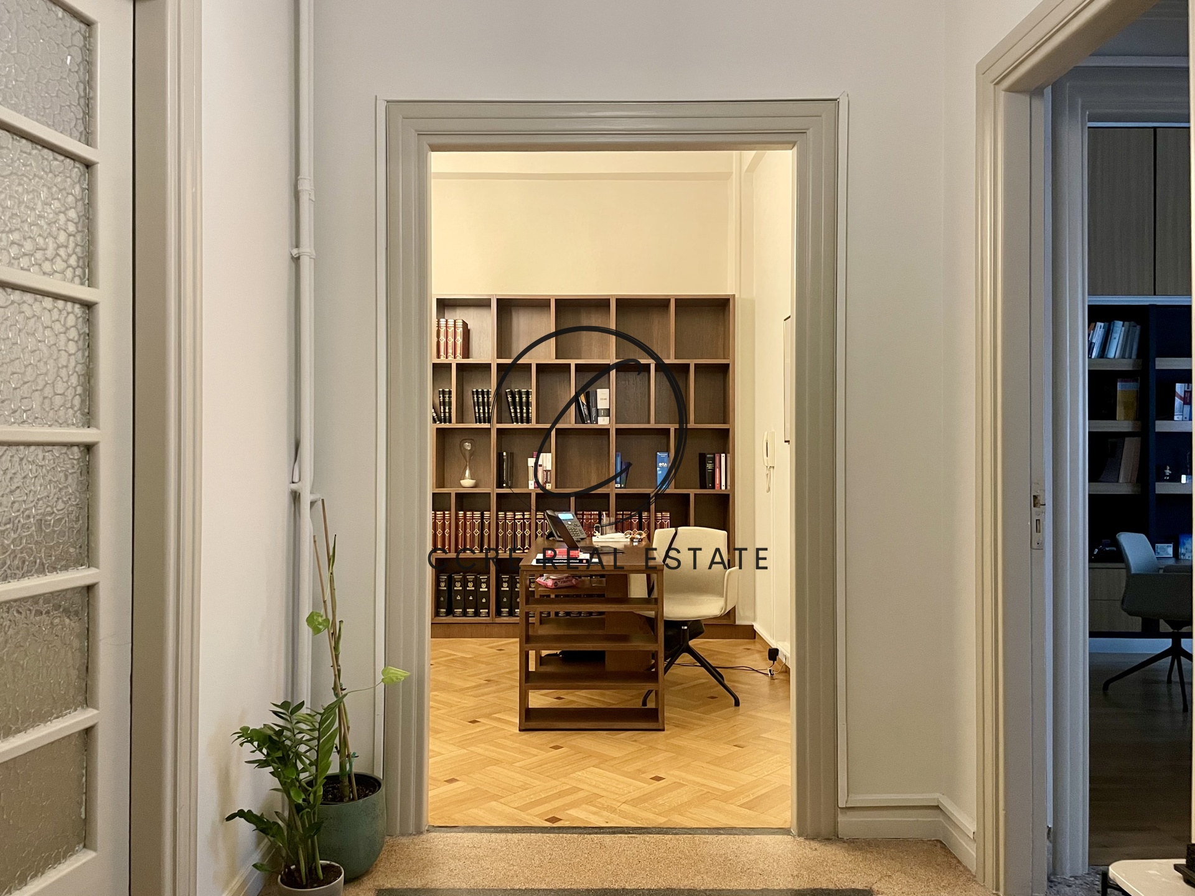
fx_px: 898
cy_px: 448
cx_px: 598
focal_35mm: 26
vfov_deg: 53.1
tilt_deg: +1.0
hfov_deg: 67.3
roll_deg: +0.6
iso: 250
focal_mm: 4.2
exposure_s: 1/50
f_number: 1.6
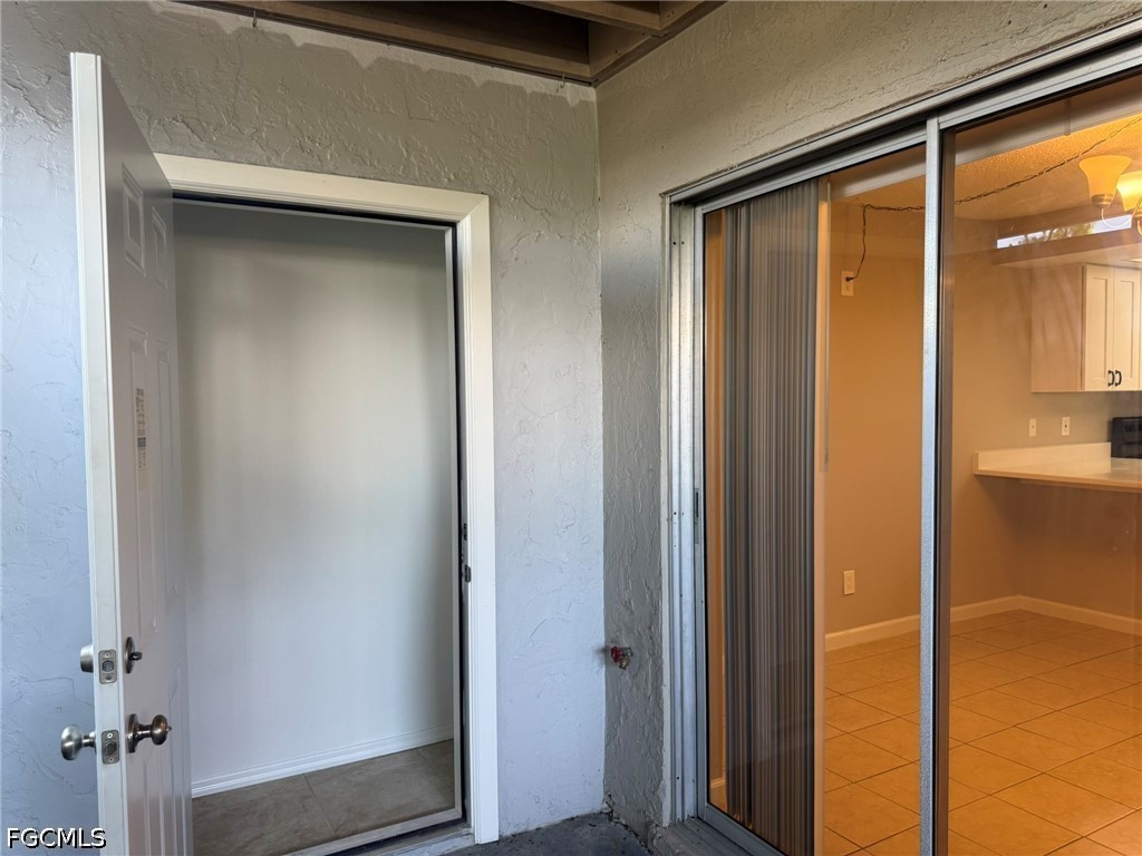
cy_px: 428
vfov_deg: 56.8
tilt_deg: -1.5
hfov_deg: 71.6
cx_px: 571
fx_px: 792
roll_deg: +0.4
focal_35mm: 24
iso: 200
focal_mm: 6.76
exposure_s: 1/120
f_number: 1.78
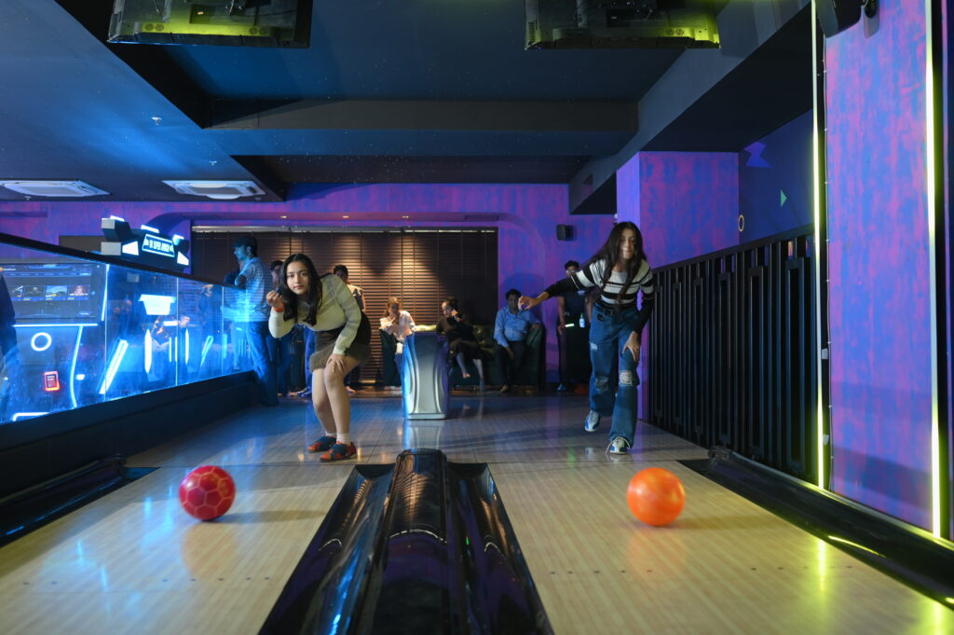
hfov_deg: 54.5
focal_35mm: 35
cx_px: 477
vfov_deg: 37.8
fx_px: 927
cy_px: 318
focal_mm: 35
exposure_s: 1/100
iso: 1600
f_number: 2.5
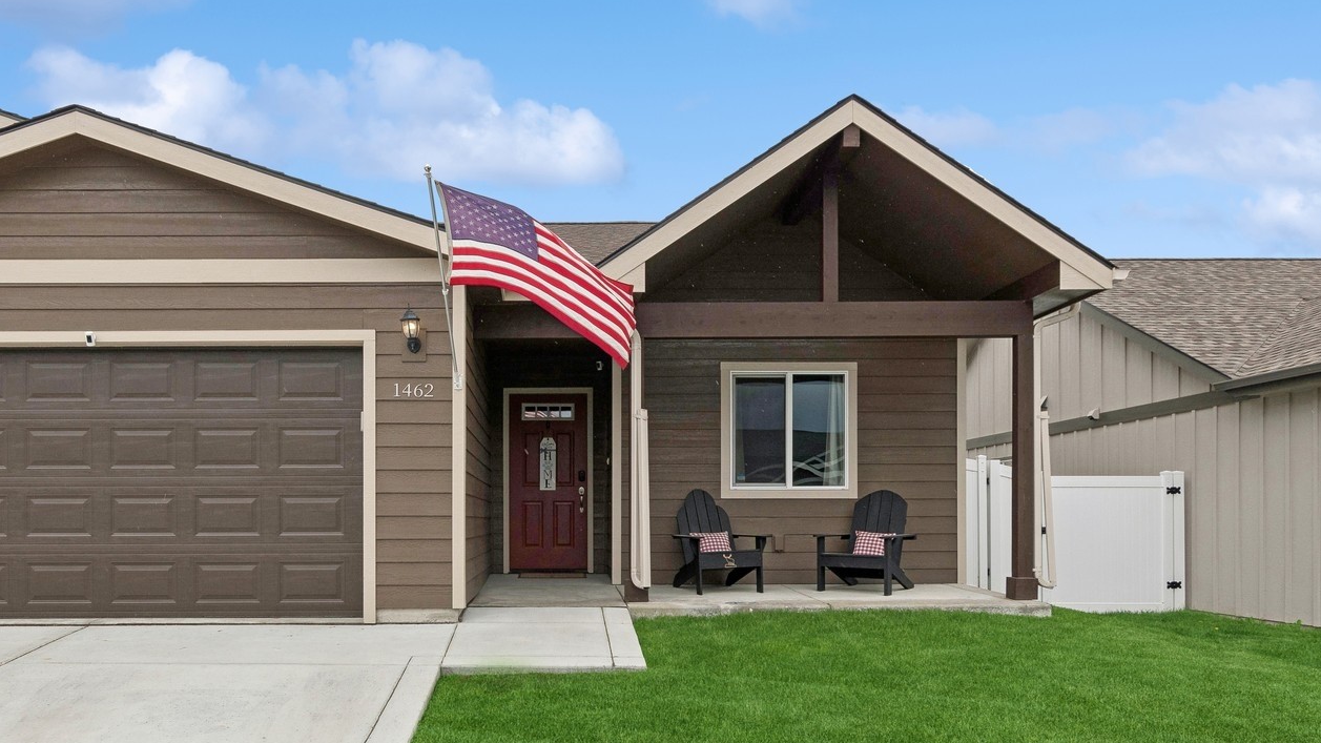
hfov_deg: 67.5
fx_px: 981
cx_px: 554
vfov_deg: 41.0
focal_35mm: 28
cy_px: 487
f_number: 6.3
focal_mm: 14
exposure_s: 1/800
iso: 200
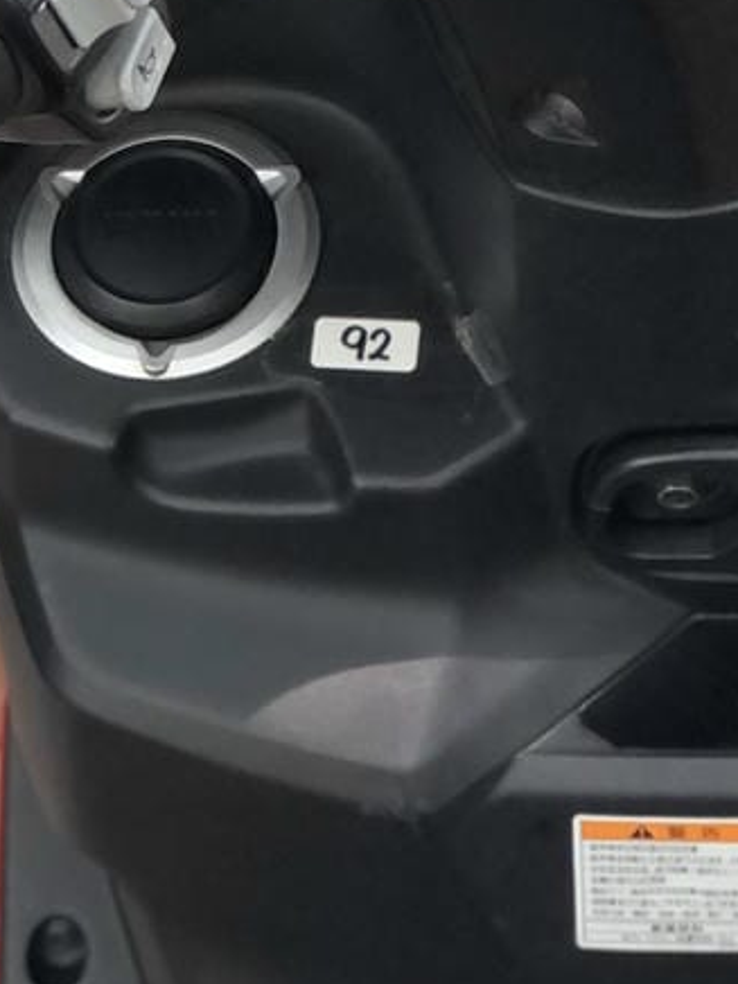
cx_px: 781
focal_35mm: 209
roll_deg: -1.9
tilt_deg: -22.5
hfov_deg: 7.1
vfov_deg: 9.2
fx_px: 5941
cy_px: -467
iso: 32
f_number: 2.8
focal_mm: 6.6
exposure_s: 1/30
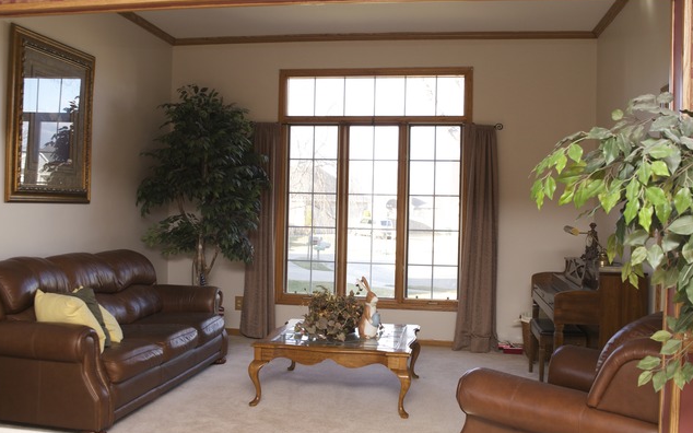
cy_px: 225
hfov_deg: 54.6
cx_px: 344
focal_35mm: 36
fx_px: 671
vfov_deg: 35.8
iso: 280
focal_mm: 23
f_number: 5.6
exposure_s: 1/125
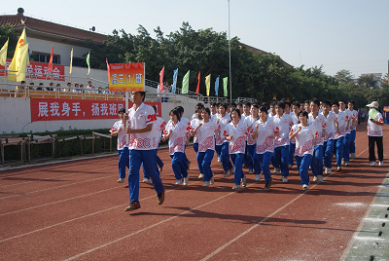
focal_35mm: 42
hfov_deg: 46.3
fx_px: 454
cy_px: 130
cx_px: 194
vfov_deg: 32.0
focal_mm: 28
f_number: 5.6
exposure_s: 1/320
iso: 100
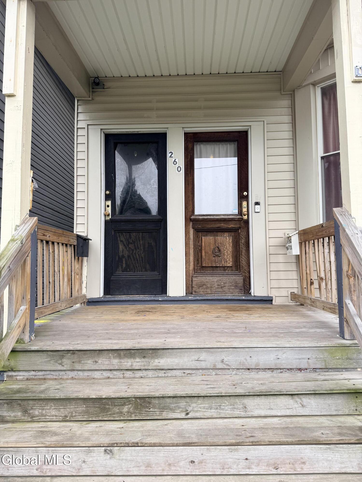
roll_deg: +0.7
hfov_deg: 56.8
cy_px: 241
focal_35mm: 24
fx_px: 335
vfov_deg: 71.6
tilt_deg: +4.4
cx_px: 181
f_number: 1.78
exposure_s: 1/222
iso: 64
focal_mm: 6.76
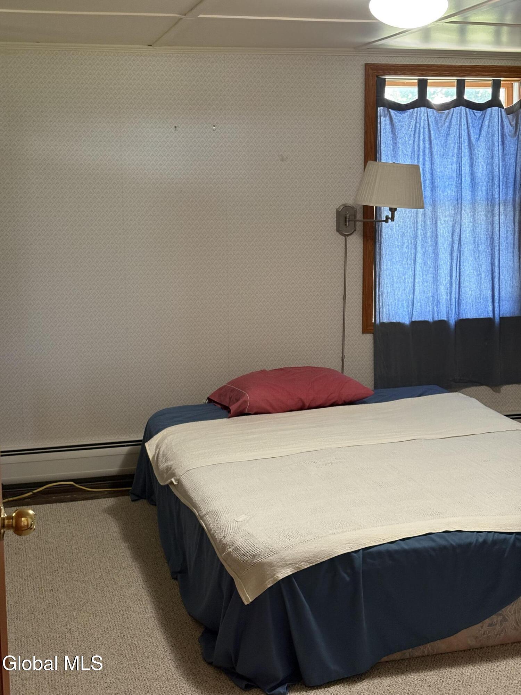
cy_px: 348
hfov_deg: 28.0
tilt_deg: -7.3
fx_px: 1044
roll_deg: +0.1
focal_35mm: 52
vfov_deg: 36.8
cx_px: 260
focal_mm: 5.96
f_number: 1.6
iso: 250
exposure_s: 1/40
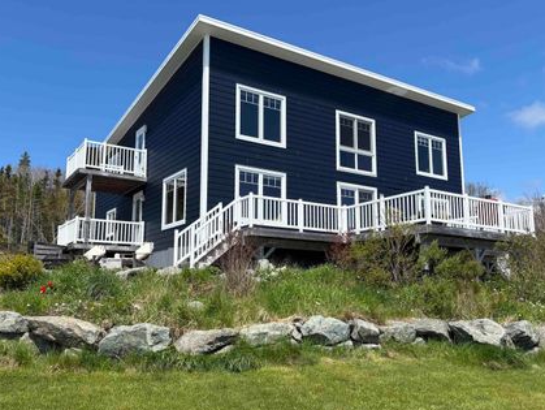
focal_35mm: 31
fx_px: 488
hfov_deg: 58.3
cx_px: 254
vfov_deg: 45.5
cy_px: 213
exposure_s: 1/2985
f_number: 1.6
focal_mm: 5.96
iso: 50
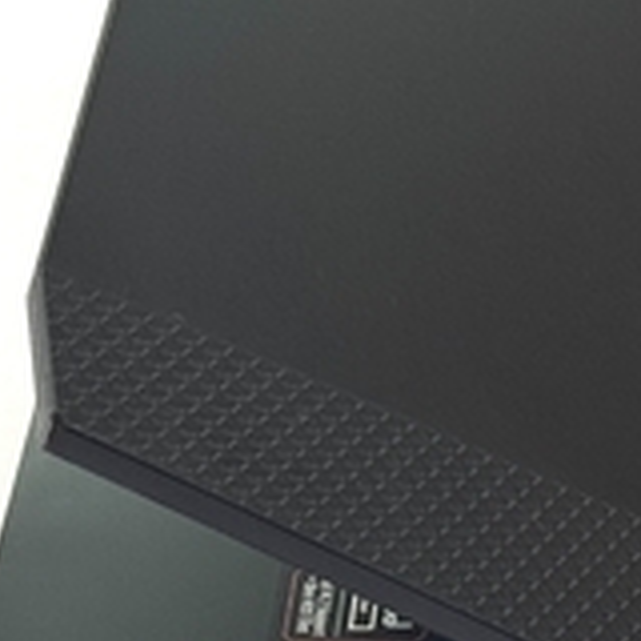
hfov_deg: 8.2
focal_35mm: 212
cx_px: 625
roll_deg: +4.5
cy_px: 236
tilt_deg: -37.4
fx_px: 4441
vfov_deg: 8.3
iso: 64
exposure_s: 1/121
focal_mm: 6.76
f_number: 1.78
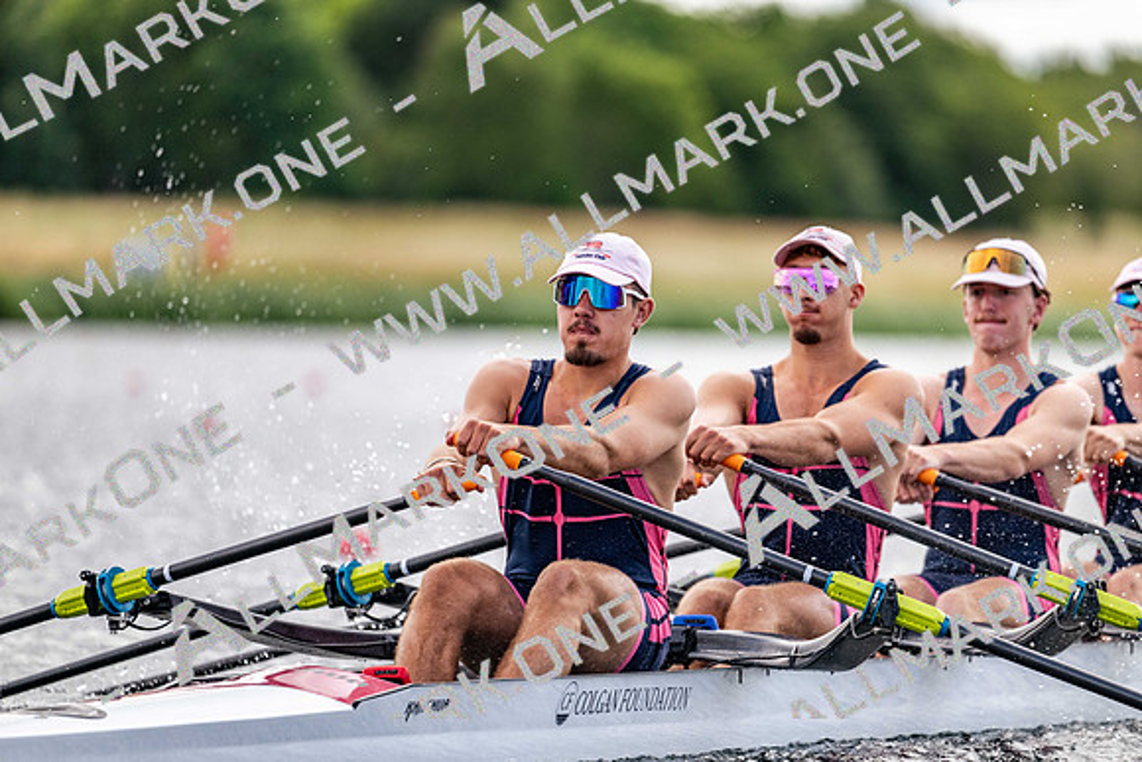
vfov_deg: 3.4
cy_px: 381
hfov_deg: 5.2
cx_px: 571
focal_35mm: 400
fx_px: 12691
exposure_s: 1/2500
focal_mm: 400
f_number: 4.5
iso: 560
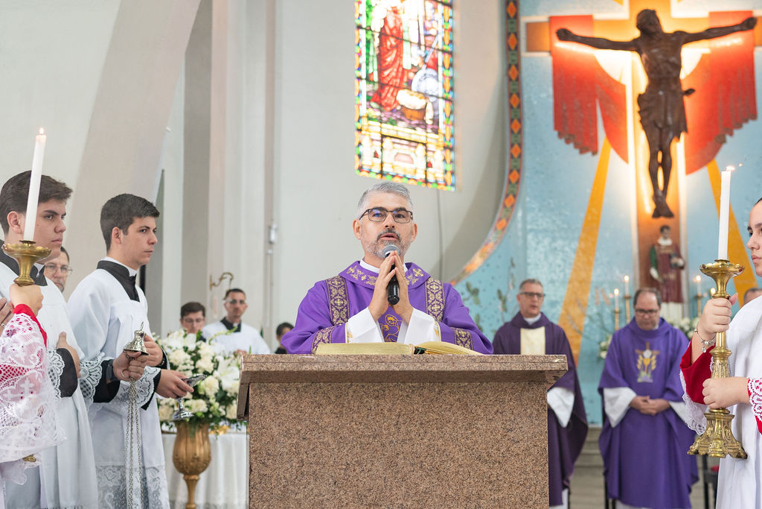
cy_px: 254
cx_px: 381
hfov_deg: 37.9
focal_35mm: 52
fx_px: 1108
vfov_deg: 25.8
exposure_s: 1/160
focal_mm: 35
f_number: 2.8
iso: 640
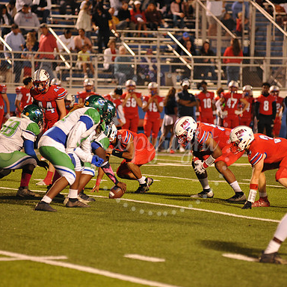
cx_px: 159
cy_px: 143
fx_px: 2411
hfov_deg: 6.8
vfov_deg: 6.8
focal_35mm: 257
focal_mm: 200
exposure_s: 1/125
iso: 1600
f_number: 4
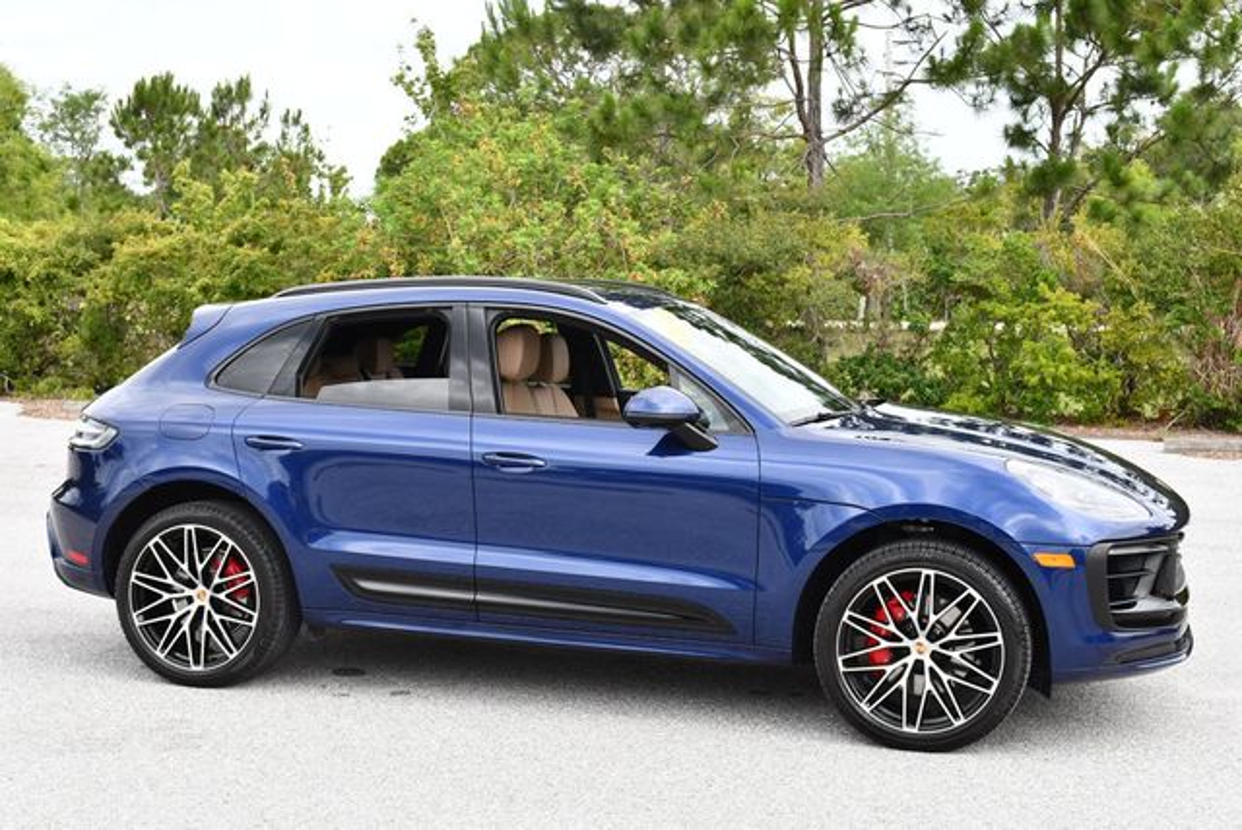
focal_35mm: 48
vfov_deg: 28.1
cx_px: 621
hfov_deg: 41.1
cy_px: 415
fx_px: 1657
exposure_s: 1/250
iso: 250
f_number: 5.6
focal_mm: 24
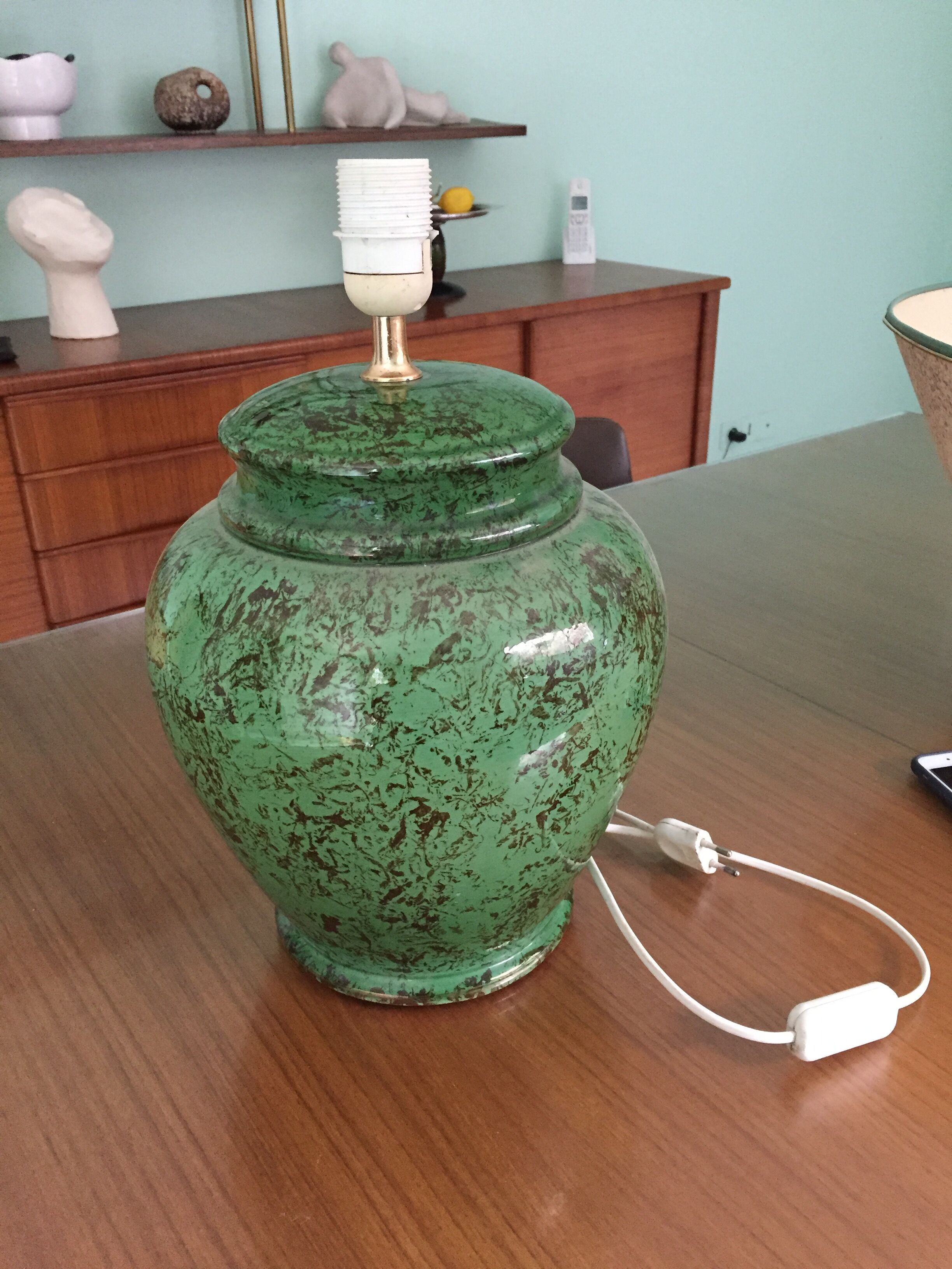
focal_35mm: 29
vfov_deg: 61.7
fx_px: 1063
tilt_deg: -26.2
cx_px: 476
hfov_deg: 48.2
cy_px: 634
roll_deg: +1.4
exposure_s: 1/25
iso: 250
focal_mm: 4.15
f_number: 2.2
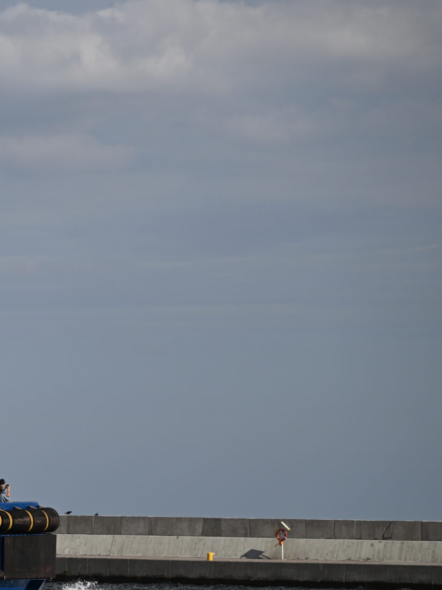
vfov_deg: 8.4
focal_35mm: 235
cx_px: -141
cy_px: 364
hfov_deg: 6.3
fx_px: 4001
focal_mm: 105
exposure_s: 1/2500
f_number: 4
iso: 100
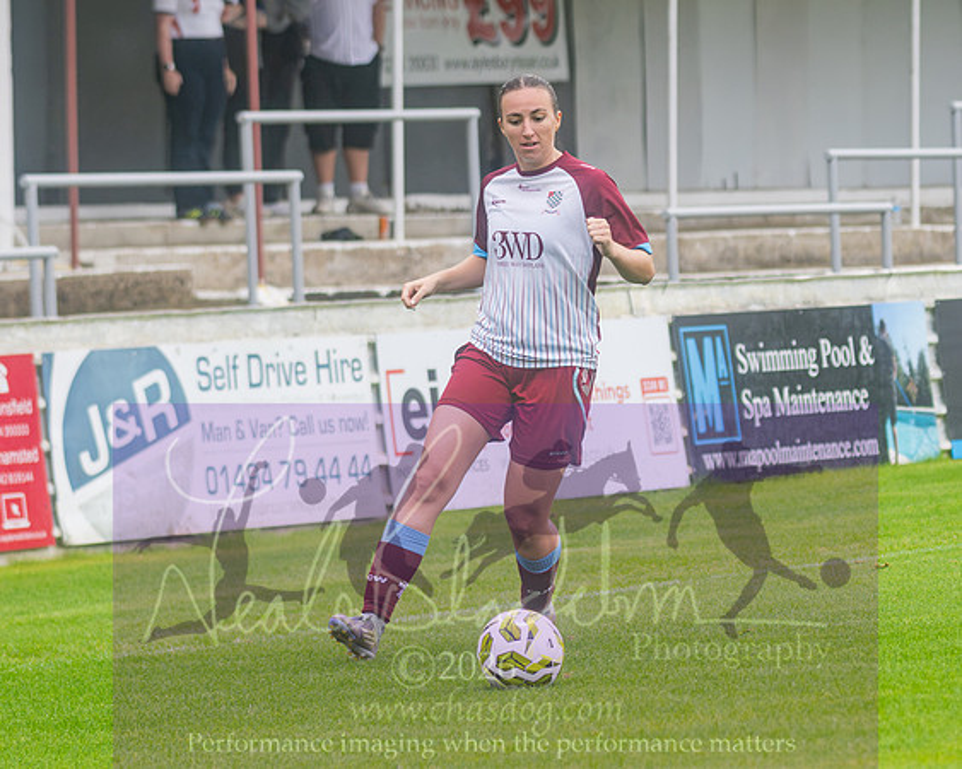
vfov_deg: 5.6
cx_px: 554
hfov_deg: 7.1
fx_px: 7805
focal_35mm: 274
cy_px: 282
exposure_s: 1/1600
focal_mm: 120
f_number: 2.8
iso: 320
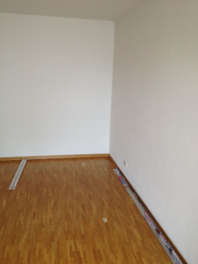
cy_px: 132
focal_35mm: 35
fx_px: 267
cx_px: 99
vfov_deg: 52.6
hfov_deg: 40.7
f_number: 2.4
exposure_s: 1/20
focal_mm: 4.28
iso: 64
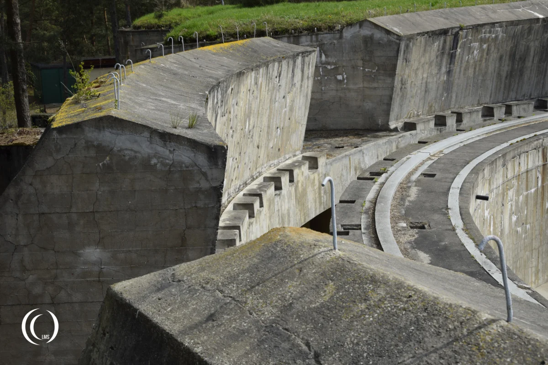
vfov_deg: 25.8
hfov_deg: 37.9
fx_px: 799
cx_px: 274
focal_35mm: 52
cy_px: 182
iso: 200
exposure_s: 1/320
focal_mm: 35
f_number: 9
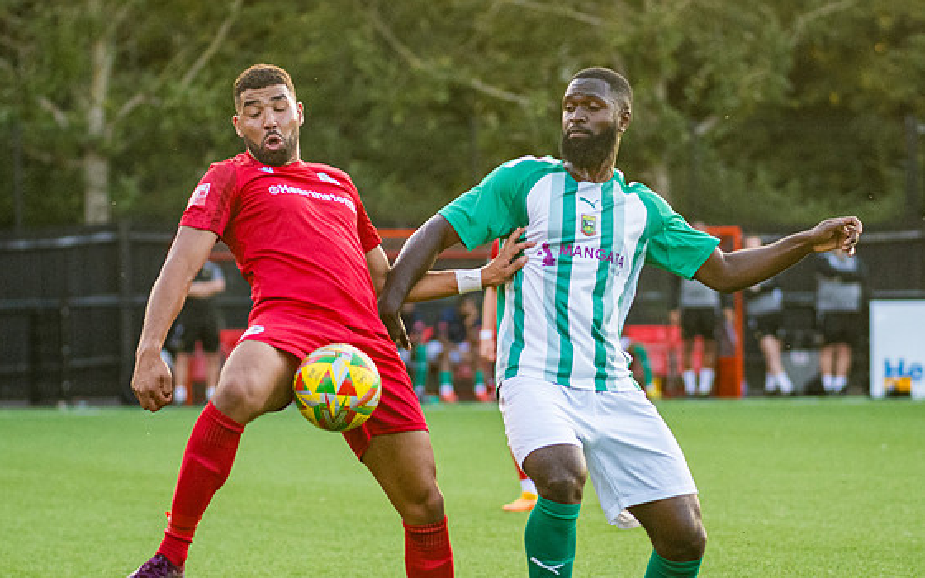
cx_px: 555
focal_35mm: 259
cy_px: 367
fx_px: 6529
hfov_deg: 8.1
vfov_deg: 5.1
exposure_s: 1/1000
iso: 1250
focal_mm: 120
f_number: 2.8
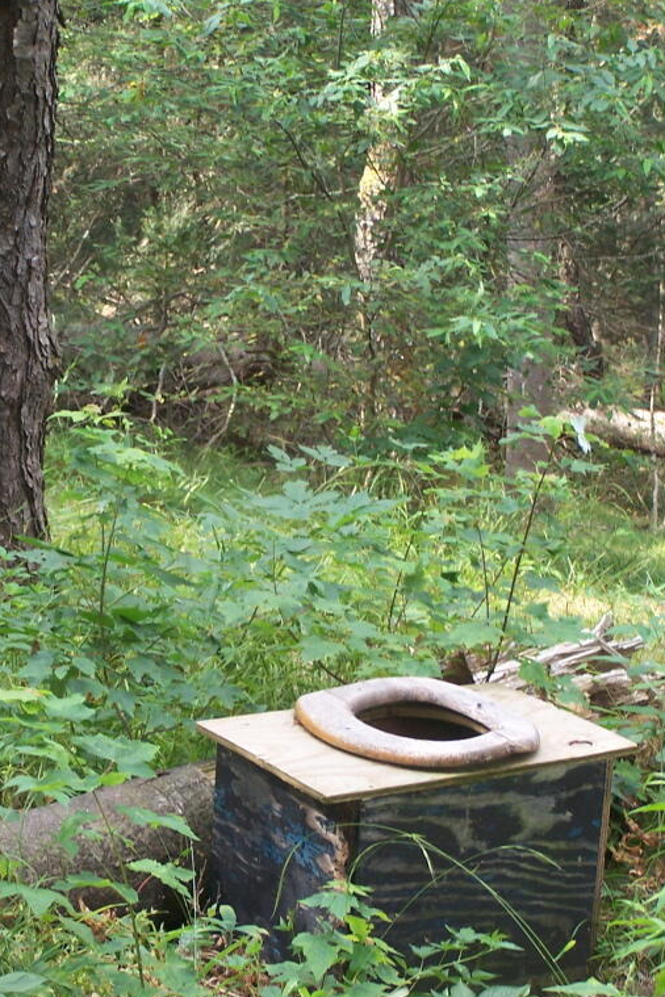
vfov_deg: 17.8
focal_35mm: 115
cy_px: 500
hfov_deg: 11.9
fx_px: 3186
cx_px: 250
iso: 80
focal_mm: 13.7
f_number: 3.2
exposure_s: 1/60
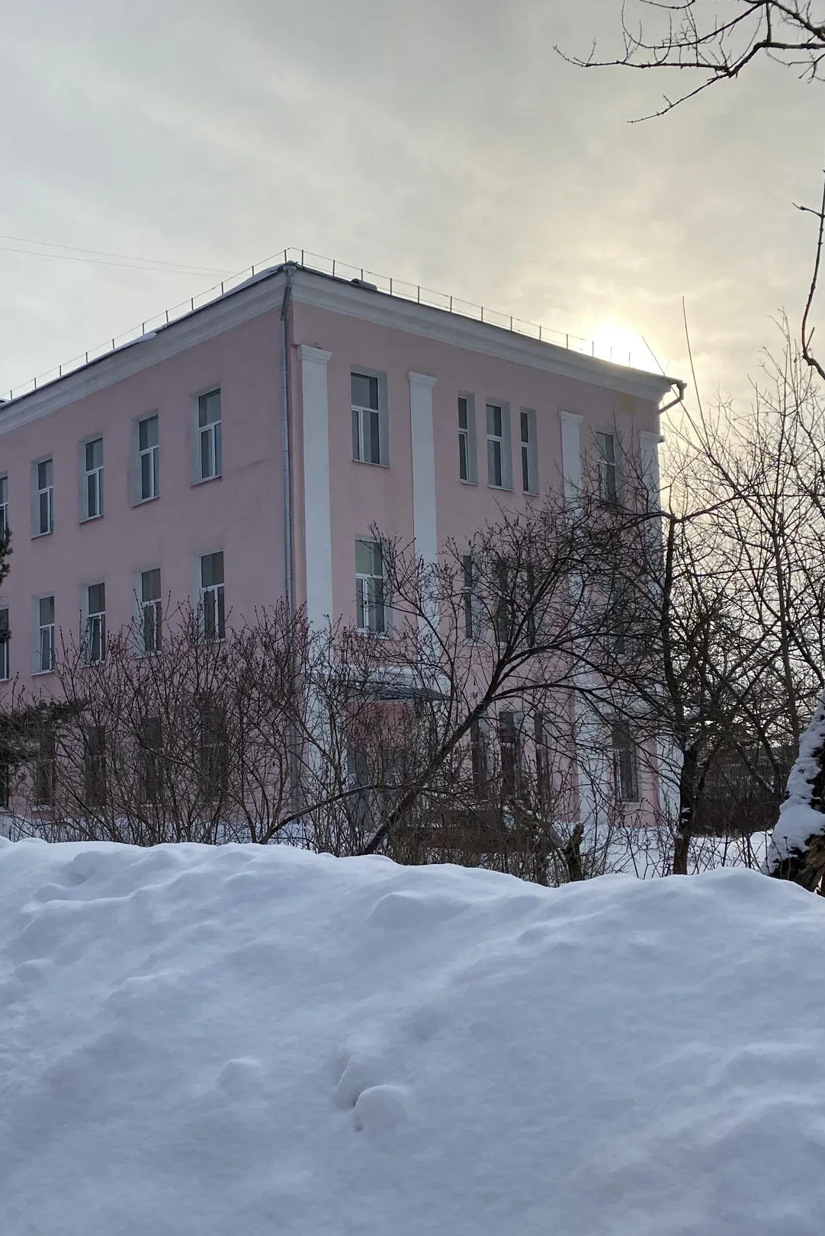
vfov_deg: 48.4
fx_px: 1374
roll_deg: +0.0
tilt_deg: +9.5
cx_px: 162
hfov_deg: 32.5
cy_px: 676
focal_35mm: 40
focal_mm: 4.25
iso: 32
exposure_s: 1/4115
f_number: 1.8
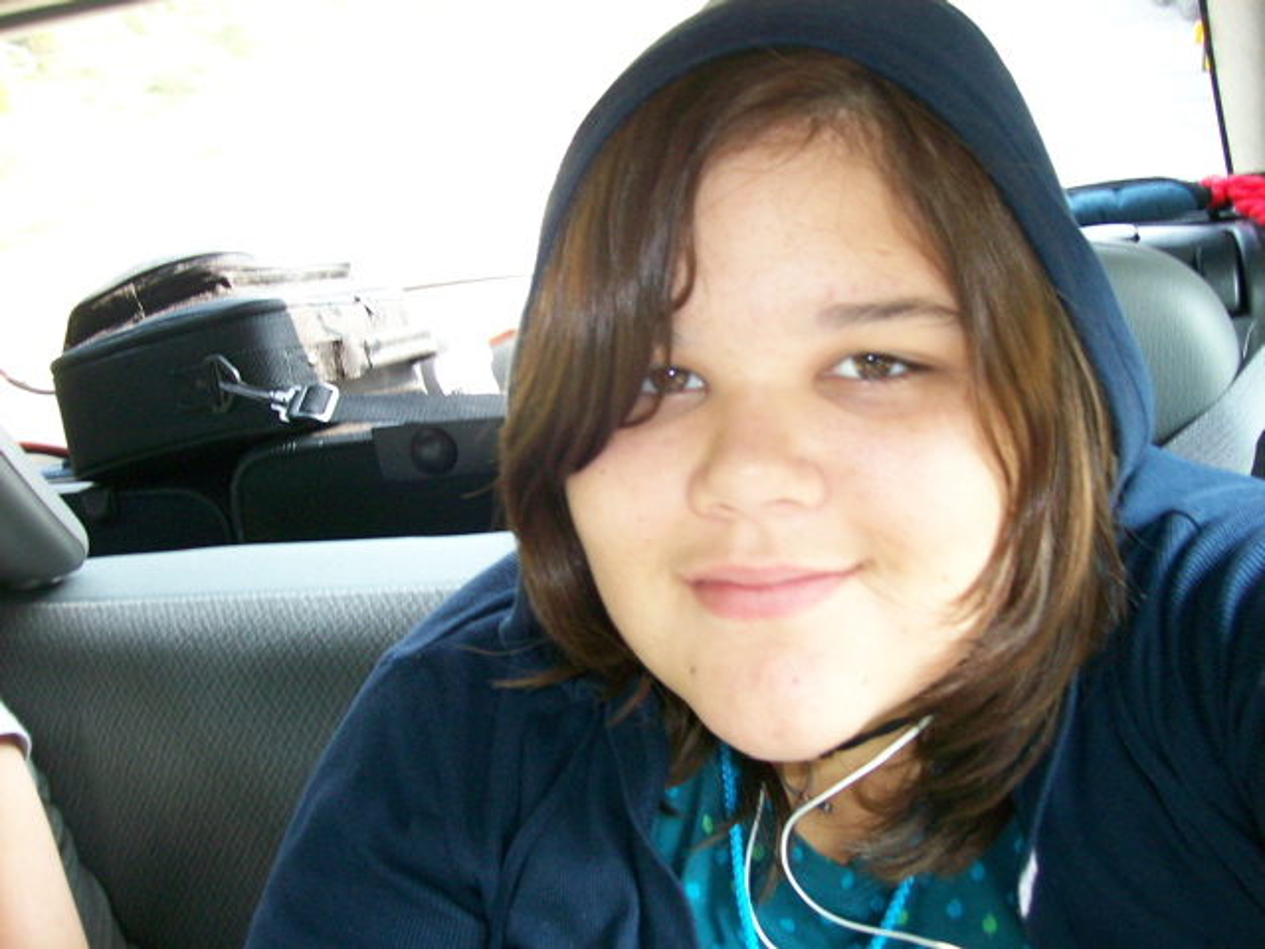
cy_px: 474
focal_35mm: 36
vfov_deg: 39.6
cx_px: 632
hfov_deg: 51.4
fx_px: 1315
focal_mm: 6
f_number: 2.7
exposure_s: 1/64
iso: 140
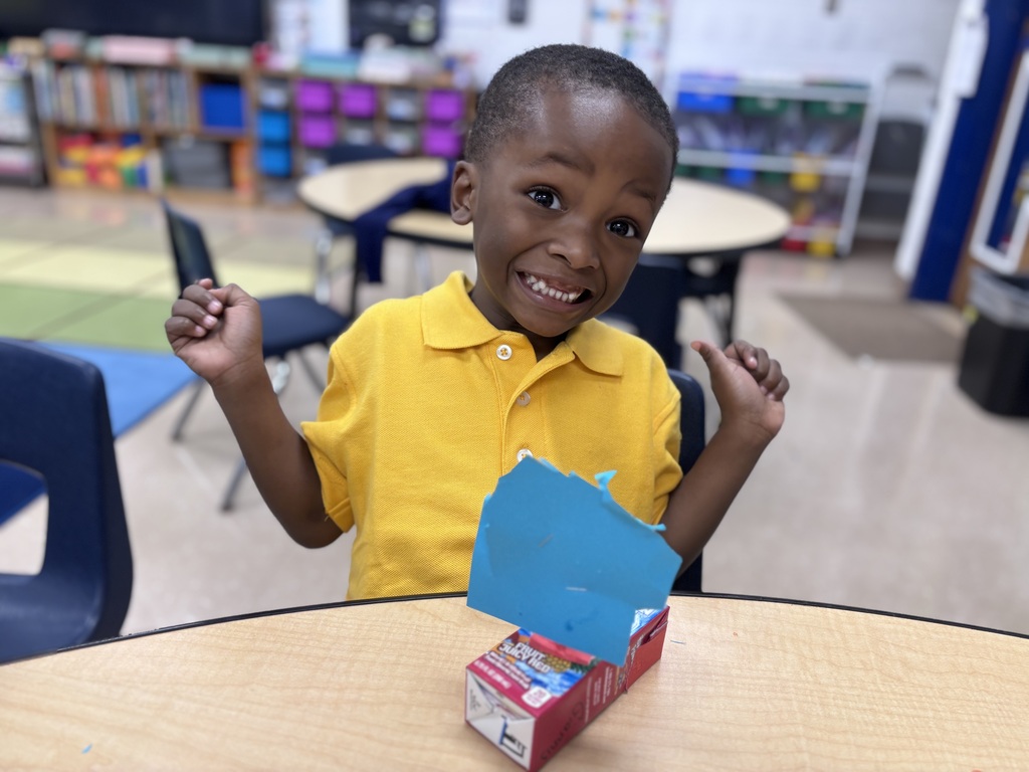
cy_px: 386
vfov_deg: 53.1
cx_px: 514
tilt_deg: -21.1
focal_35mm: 26
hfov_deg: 67.3
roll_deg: -3.8
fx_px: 773
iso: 100
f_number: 1.6
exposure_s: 1/60
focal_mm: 5.96
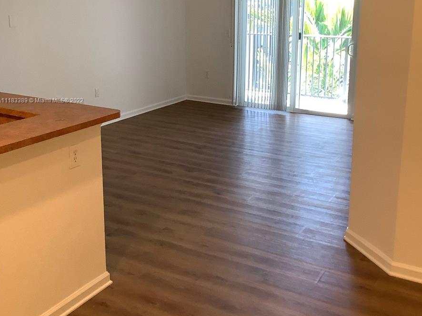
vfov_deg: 34.0
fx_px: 512
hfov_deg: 44.8
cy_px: 101
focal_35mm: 42
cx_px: 211
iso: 125
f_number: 2.4
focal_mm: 3.3
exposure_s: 1/60
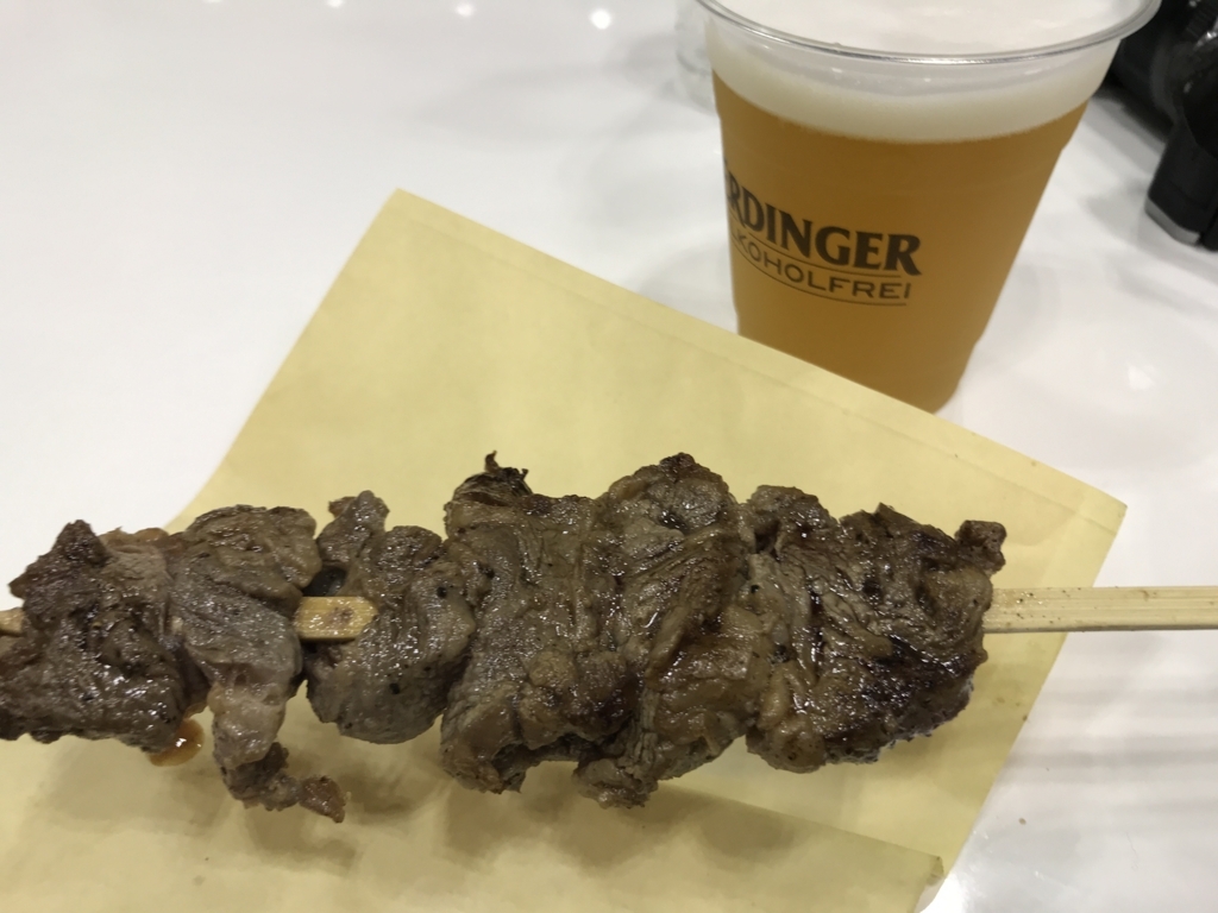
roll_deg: +2.5
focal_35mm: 28
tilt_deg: -44.3
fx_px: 985
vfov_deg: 49.7
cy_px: 456
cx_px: 609
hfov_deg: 63.4
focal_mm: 3.99
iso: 25
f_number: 1.8
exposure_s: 1/50
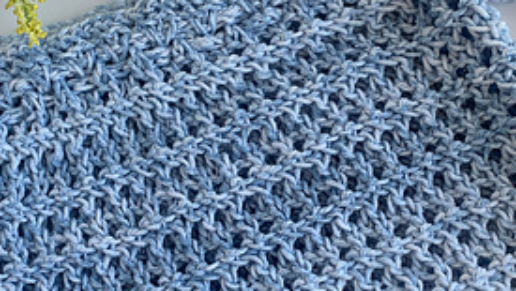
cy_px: 199
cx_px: 225
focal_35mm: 66
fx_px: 903
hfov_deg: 31.8
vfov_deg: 18.2
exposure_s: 1/122
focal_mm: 4.25
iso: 25
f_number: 1.8
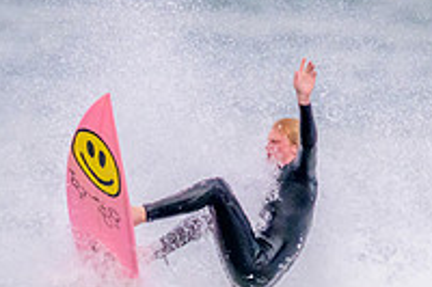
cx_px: 166
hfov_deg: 0.8
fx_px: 31677
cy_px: 365
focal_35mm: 2642
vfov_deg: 0.5
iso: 4000
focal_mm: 800
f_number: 11
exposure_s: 1/2000
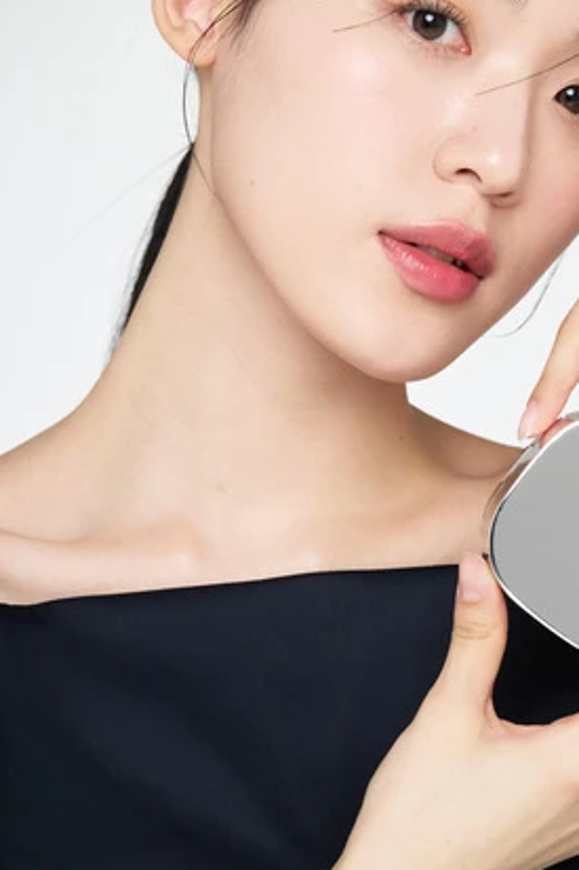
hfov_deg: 6.4
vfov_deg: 9.6
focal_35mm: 214
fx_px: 5167
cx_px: 414
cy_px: 295
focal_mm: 138
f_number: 10
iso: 400
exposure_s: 1/160
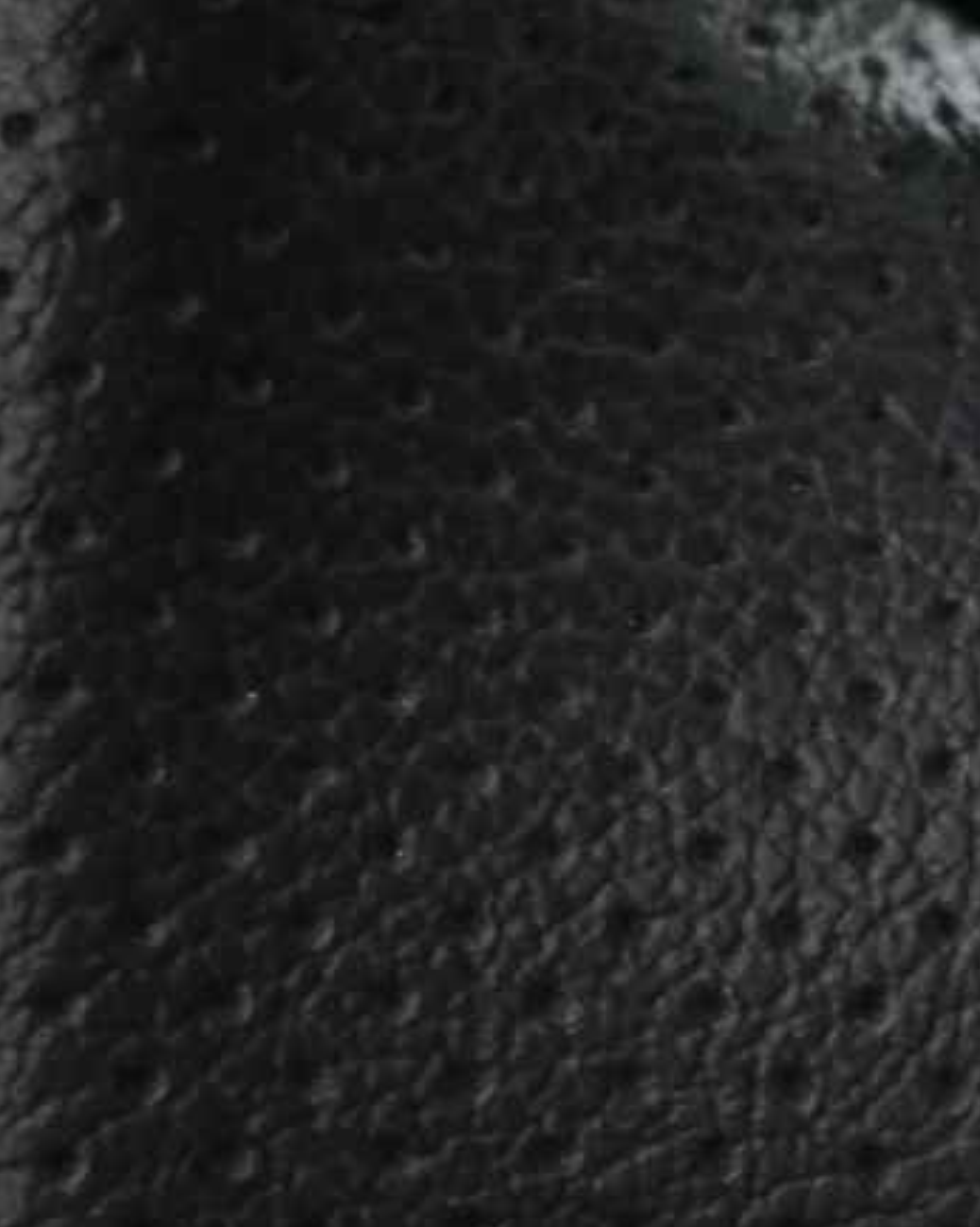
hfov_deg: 12.1
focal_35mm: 119
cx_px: 1699
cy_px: 844
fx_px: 4304
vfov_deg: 16.2
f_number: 4
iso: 2000
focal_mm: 22.5
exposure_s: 1/40
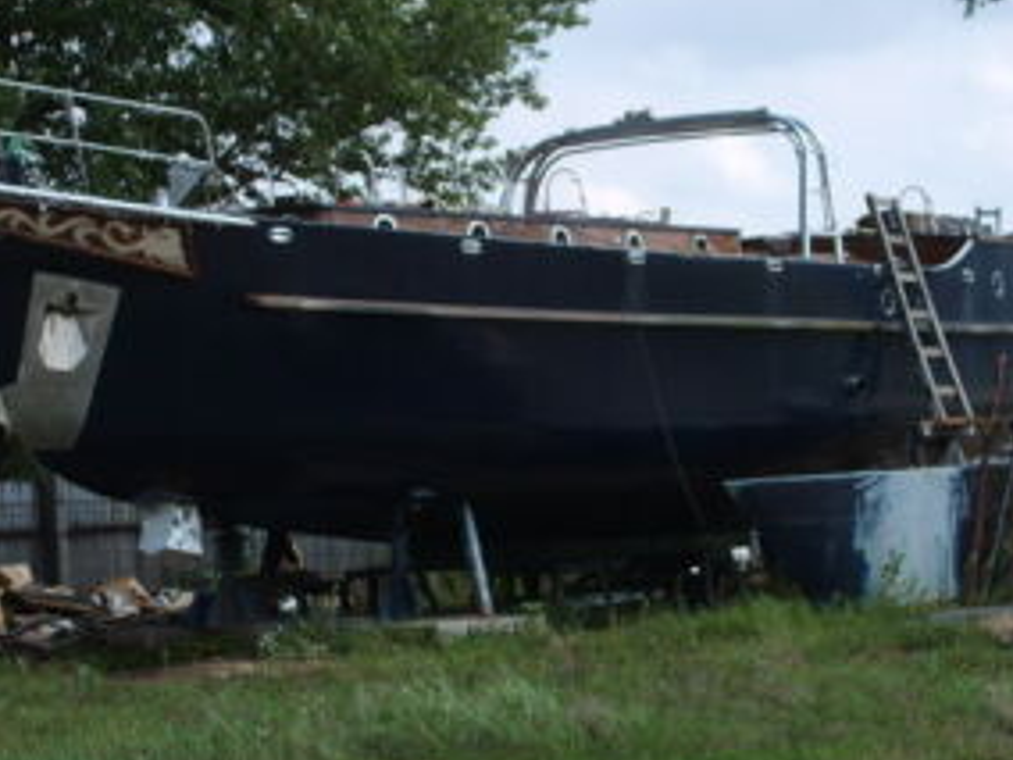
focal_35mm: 109
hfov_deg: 18.0
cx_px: 499
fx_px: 3190
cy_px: 316
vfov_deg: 13.6
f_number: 3.6
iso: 50
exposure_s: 1/500
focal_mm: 10.3
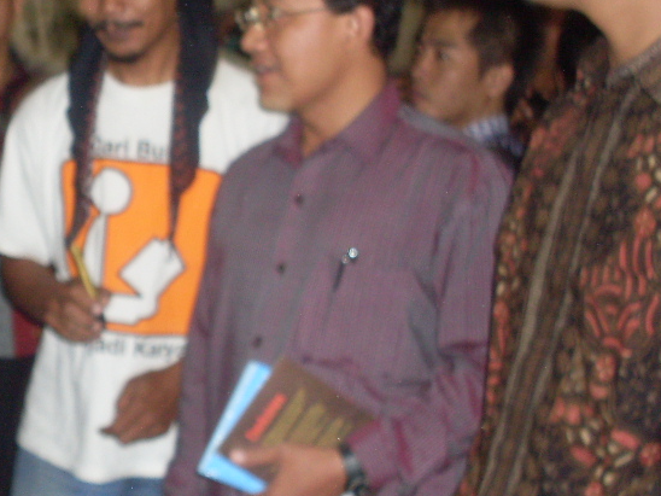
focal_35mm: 71
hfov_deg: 26.7
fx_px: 1356
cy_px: 205
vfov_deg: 20.7
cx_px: 105
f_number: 2.8
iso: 120
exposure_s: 1/45
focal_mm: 6.3
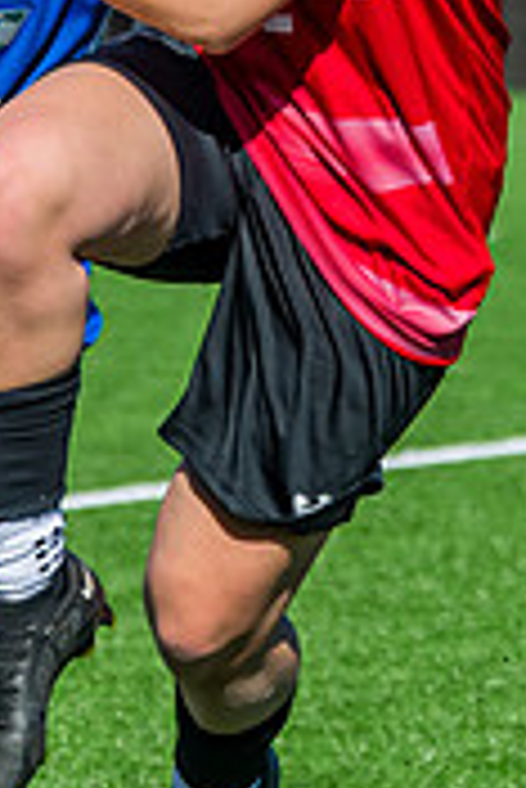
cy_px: 498
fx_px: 10673
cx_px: -147
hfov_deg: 2.8
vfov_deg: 4.2
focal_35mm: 488
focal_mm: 100
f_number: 5
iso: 400
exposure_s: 1/3200
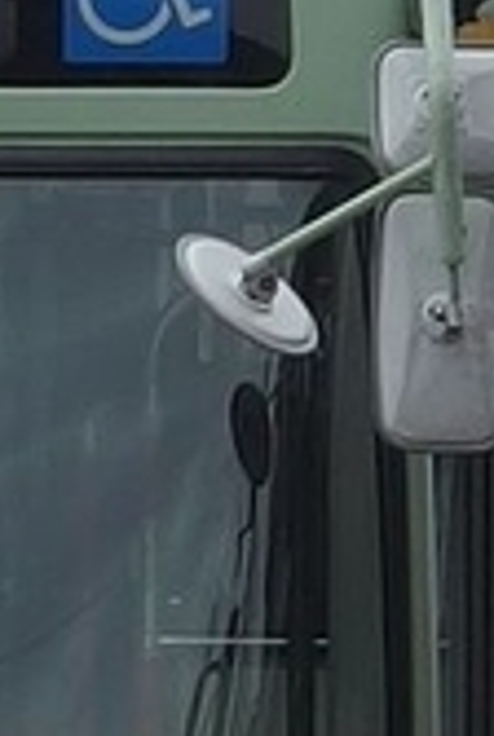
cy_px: 661
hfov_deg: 2.5
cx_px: -53
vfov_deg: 3.7
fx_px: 11417
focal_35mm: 557
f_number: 4
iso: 100
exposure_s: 1/500
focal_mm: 24
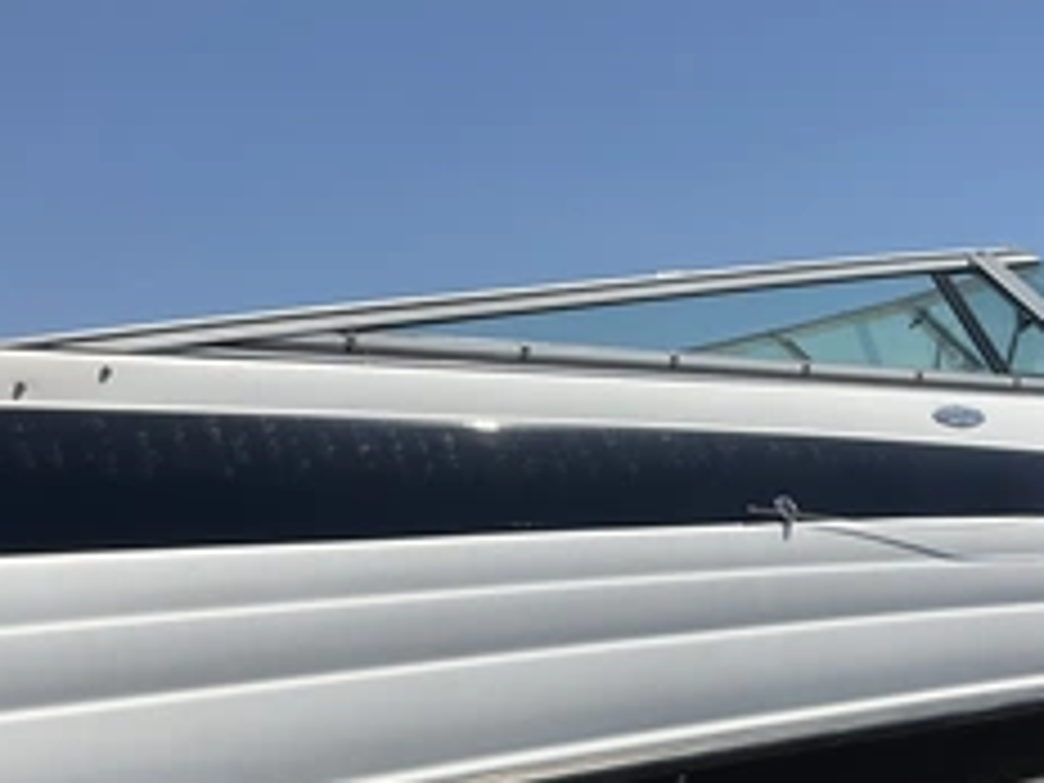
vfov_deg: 28.7
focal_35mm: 50
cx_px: 711
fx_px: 1508
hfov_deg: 37.7
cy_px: 585
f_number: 1.8
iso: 25
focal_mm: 3
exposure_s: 1/2801
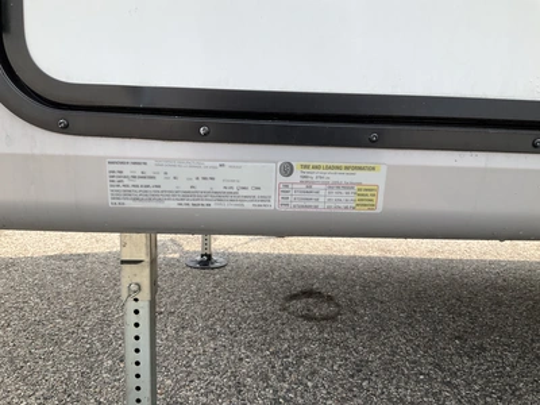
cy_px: 202
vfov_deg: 48.2
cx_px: 270
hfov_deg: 61.7
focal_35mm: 29
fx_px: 452
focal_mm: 3
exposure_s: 1/929
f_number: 1.8
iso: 25
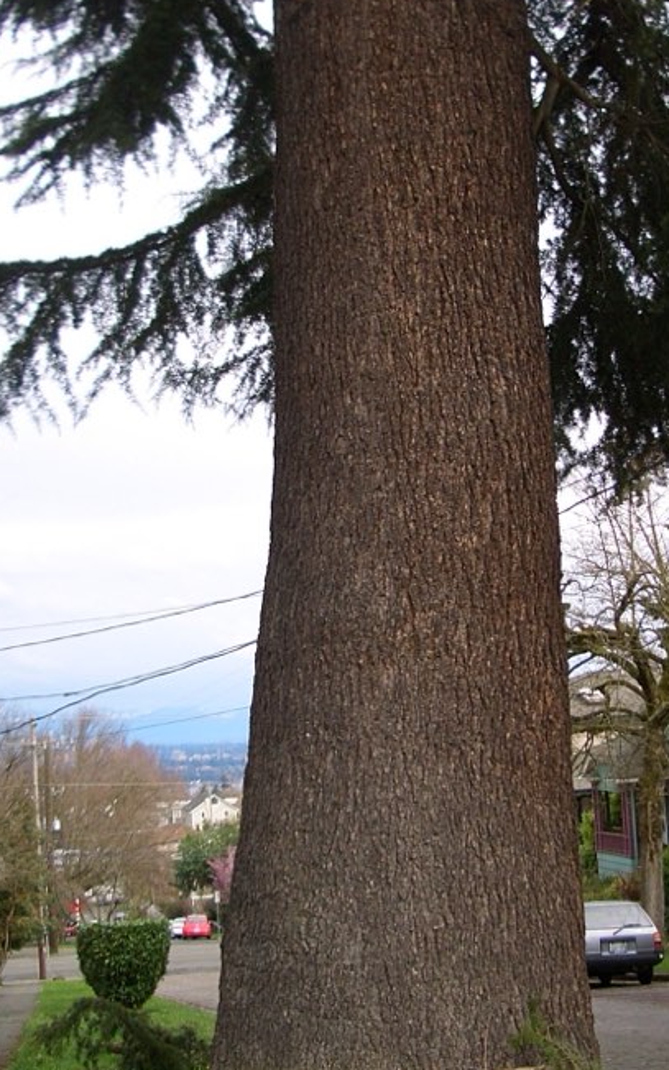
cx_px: 399
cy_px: 378
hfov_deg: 22.7
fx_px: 1662
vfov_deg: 35.4
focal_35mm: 57
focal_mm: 5.8
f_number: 2.6
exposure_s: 1/320
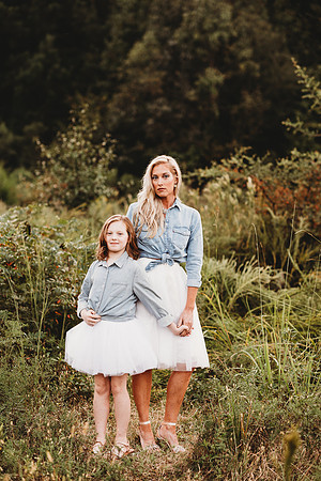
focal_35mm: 85
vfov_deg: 23.9
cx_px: 160
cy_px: 240
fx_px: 1137
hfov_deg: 16.1
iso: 125
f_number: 2.2
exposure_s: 1/200
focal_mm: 85
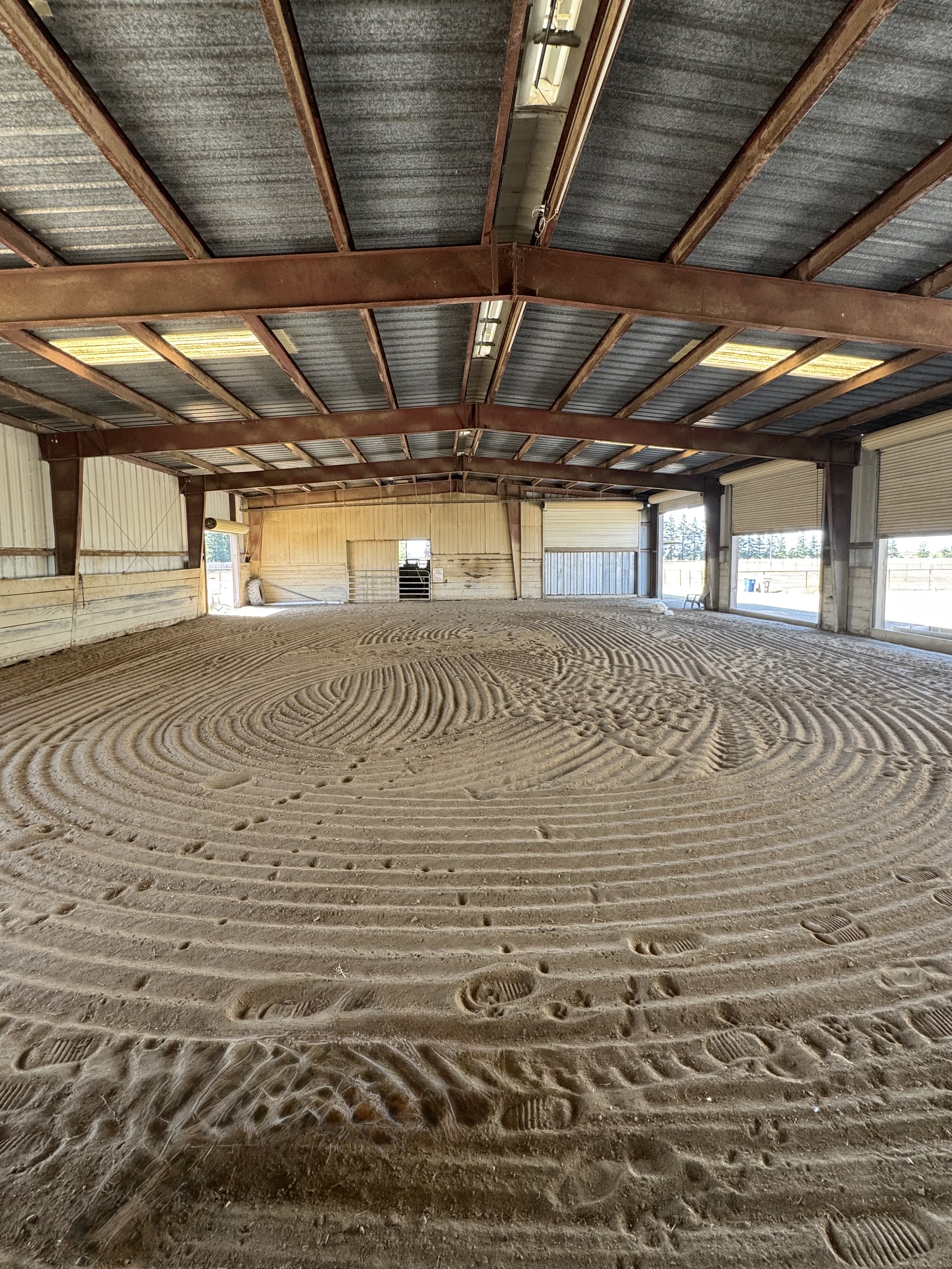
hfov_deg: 81.7
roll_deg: +1.3
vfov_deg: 98.1
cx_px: 483
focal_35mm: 15
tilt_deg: -4.4
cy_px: 599
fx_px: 550
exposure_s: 1/99
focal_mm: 2.22
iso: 125
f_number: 2.2
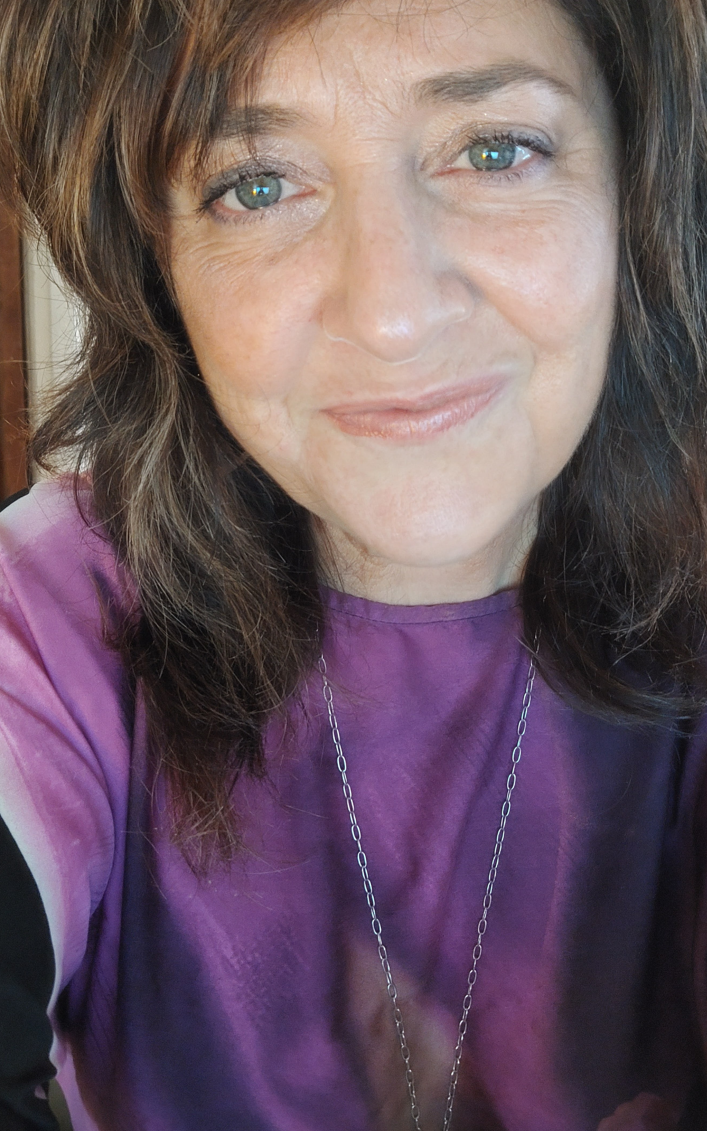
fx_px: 1048
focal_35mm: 34
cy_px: 513
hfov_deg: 37.2
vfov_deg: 56.6
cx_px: 411
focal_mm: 3.86
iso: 750
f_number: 1.9
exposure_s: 1/17
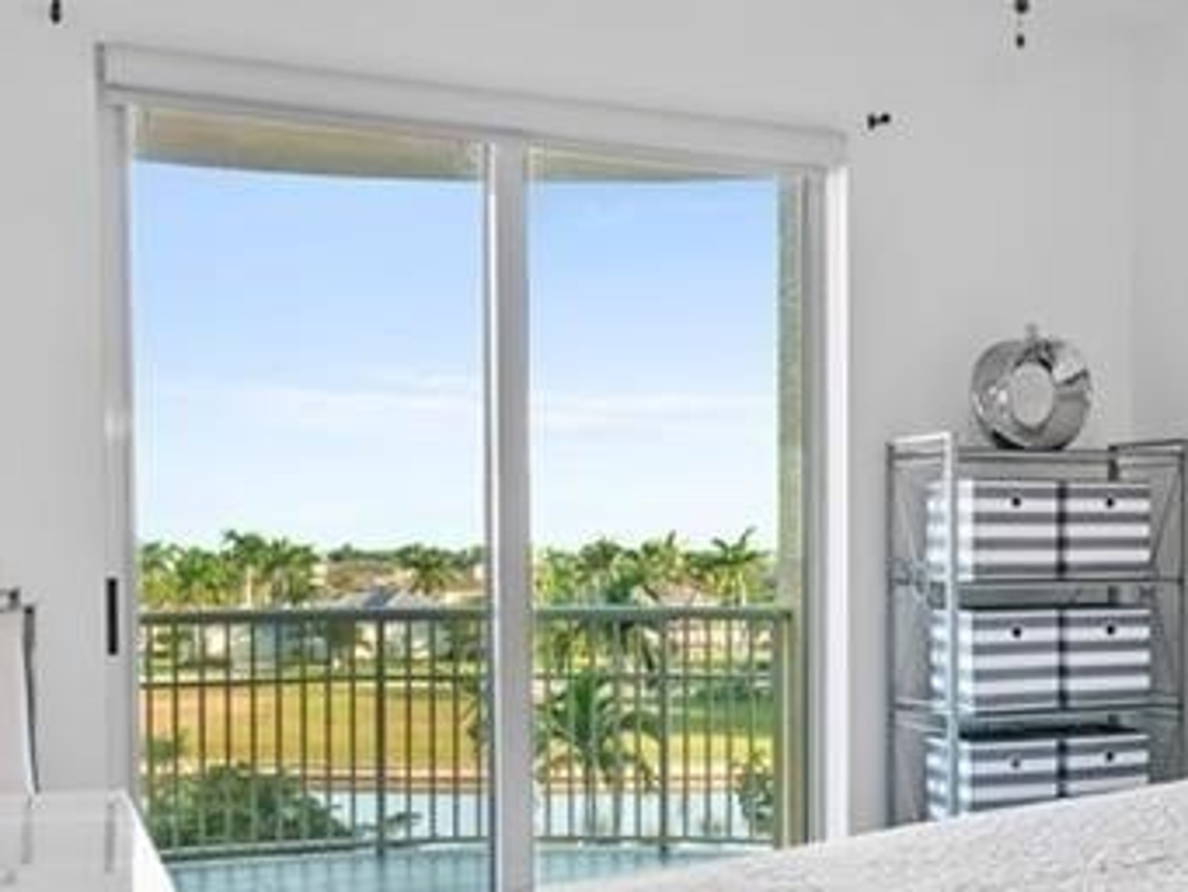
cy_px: 570
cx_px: 913
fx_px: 1707
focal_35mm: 50
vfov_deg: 29.1
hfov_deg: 37.3
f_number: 8
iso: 200
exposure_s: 1/4
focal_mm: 11.5
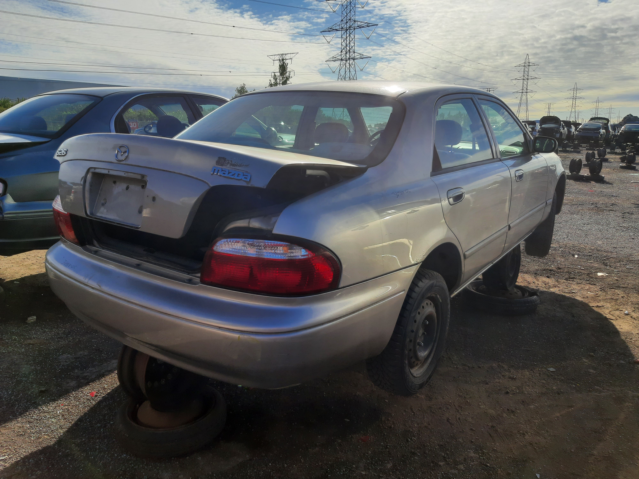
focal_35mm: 26
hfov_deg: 67.3
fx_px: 480
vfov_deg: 53.1
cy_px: 240
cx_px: 320
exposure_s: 1/1923
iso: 40
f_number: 1.7
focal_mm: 3.92
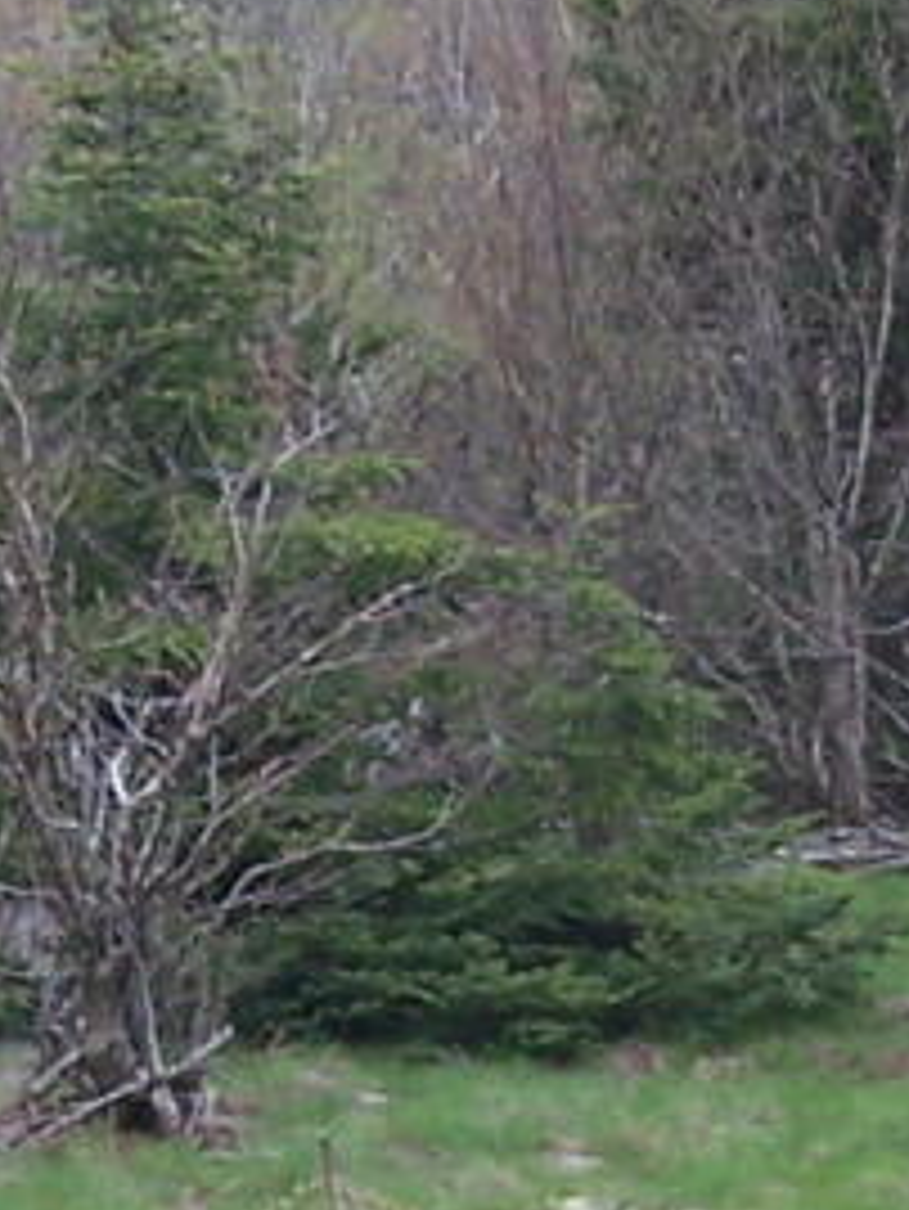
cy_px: 1055
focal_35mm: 193
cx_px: 423
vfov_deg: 10.2
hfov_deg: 7.7
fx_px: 6752
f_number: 2.8
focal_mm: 6.3
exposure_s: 1/500
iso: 80
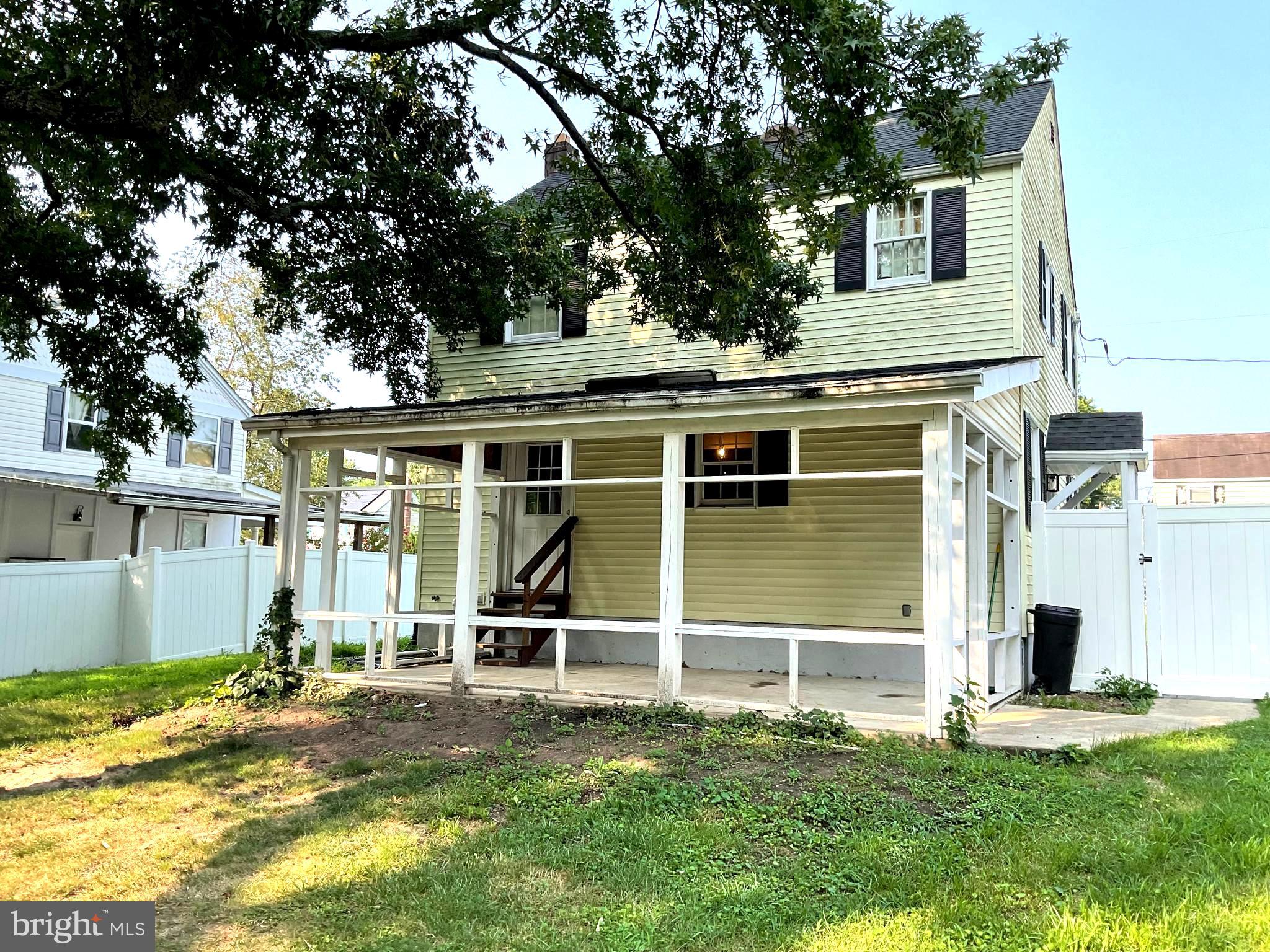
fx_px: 1064
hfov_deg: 61.7
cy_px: 476
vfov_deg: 48.2
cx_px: 635
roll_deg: -2.2
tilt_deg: +4.9
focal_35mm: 29
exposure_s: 1/394
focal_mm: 3
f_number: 1.8
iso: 16
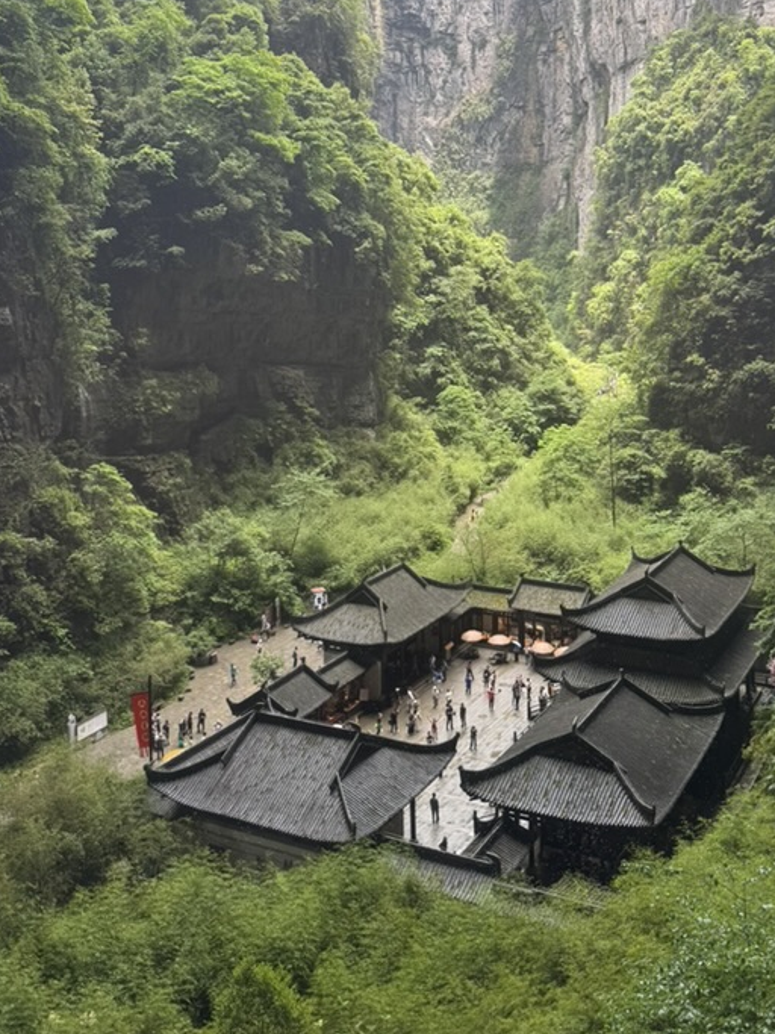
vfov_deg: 50.0
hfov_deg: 39.4
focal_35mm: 36
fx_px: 1075
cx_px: 475
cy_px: 310
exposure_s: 1/658
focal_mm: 6.76
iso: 80
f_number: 1.78
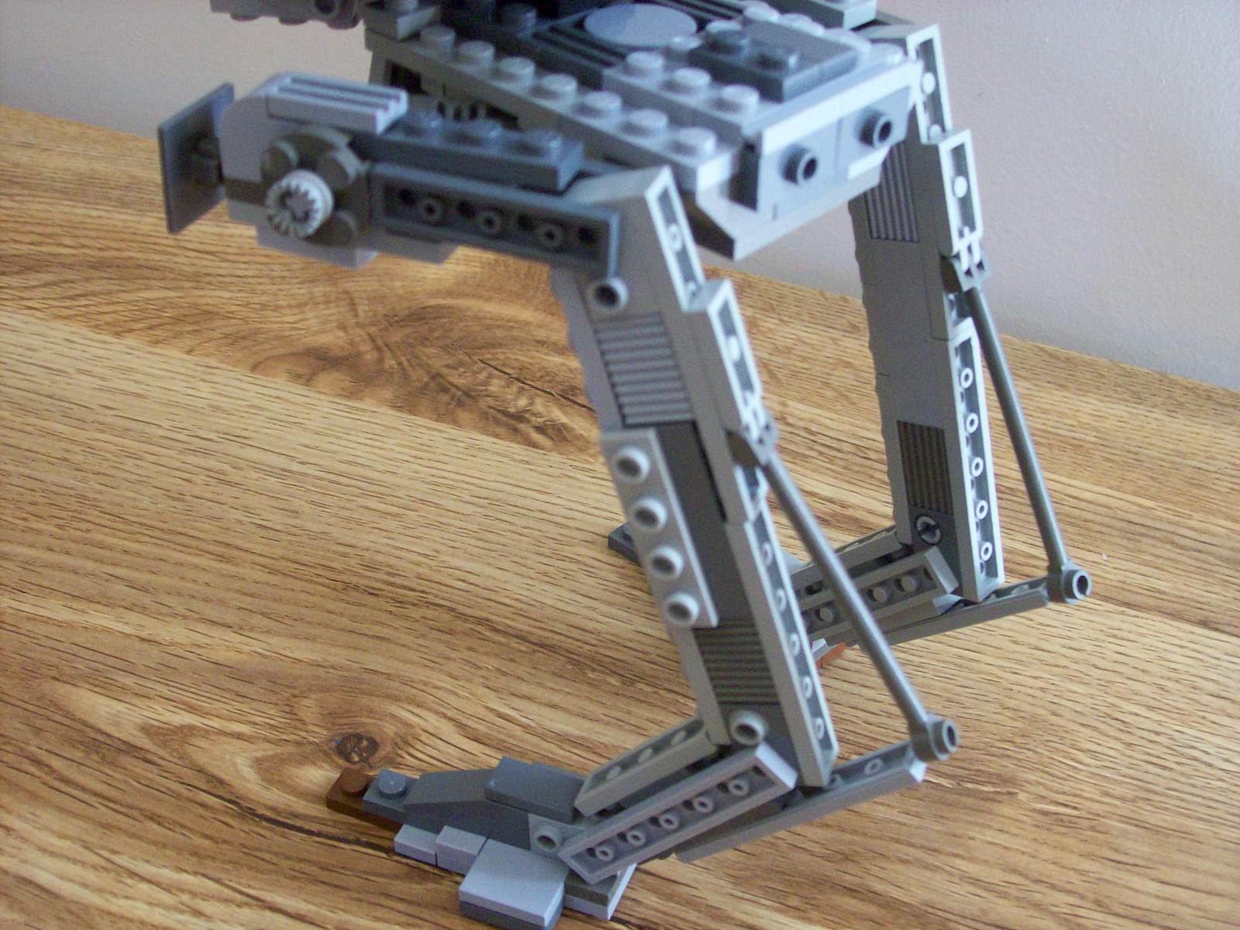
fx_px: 1612
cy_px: 465
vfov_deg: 32.2
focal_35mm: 45
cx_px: 620
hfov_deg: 42.1
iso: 160
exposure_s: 1/33.8
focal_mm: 7.6
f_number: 3
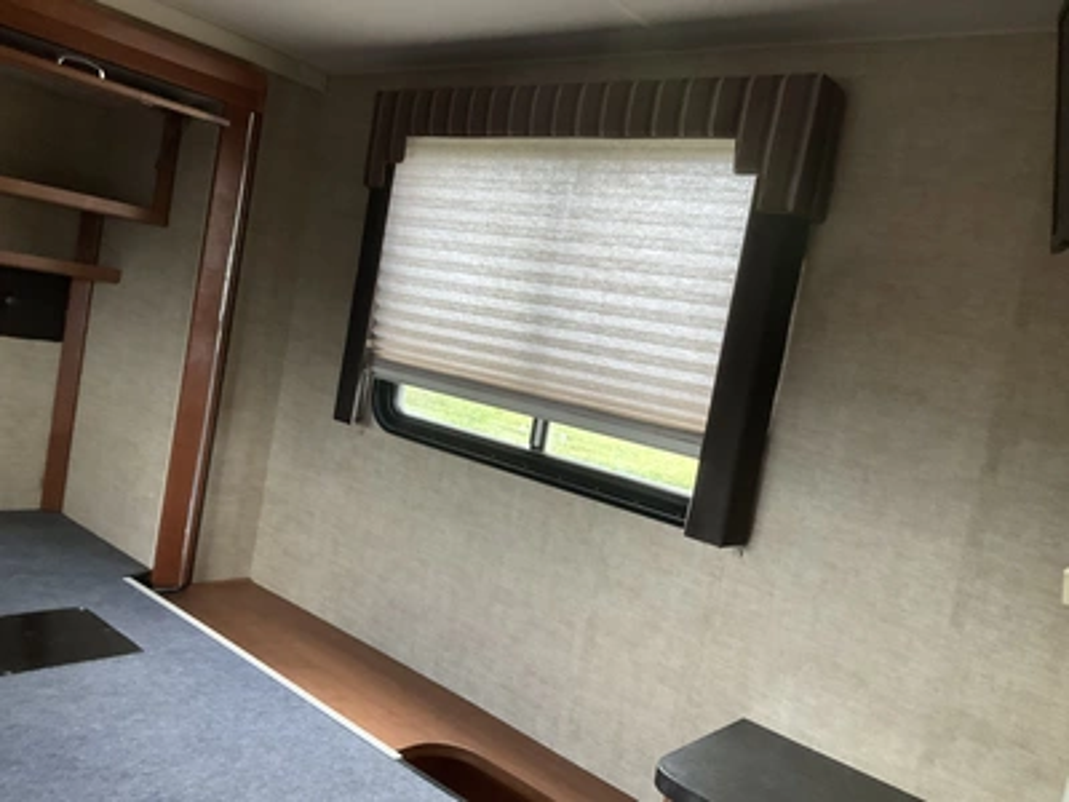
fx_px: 896
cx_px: 534
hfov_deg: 61.7
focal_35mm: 29
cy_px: 401
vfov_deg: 48.2
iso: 125
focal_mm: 3
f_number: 1.8
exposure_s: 1/60
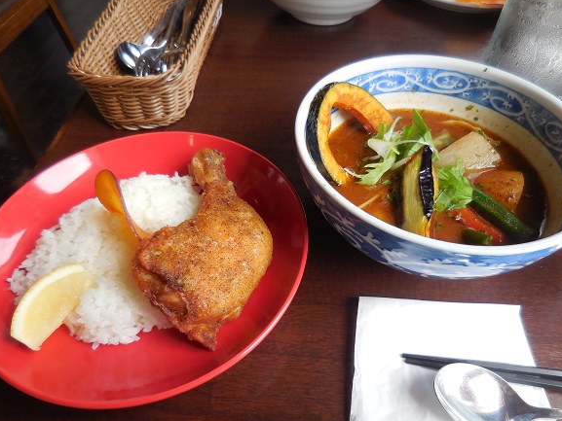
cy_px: 213
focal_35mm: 26
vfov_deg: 53.1
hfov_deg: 67.3
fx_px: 422
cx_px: 287
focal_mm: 4.5
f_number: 3.3
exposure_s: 1/125
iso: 125
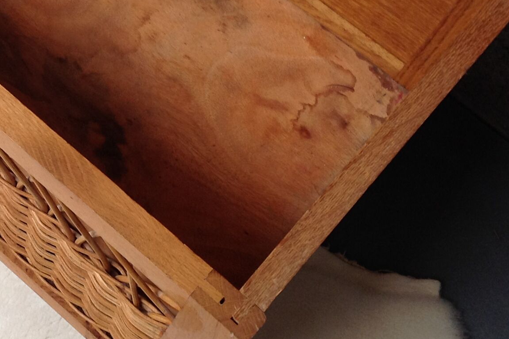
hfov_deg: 24.2
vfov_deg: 16.6
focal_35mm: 82
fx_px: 1159
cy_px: 100
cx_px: 63
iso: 80
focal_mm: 4.28
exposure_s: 1/15
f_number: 2.4
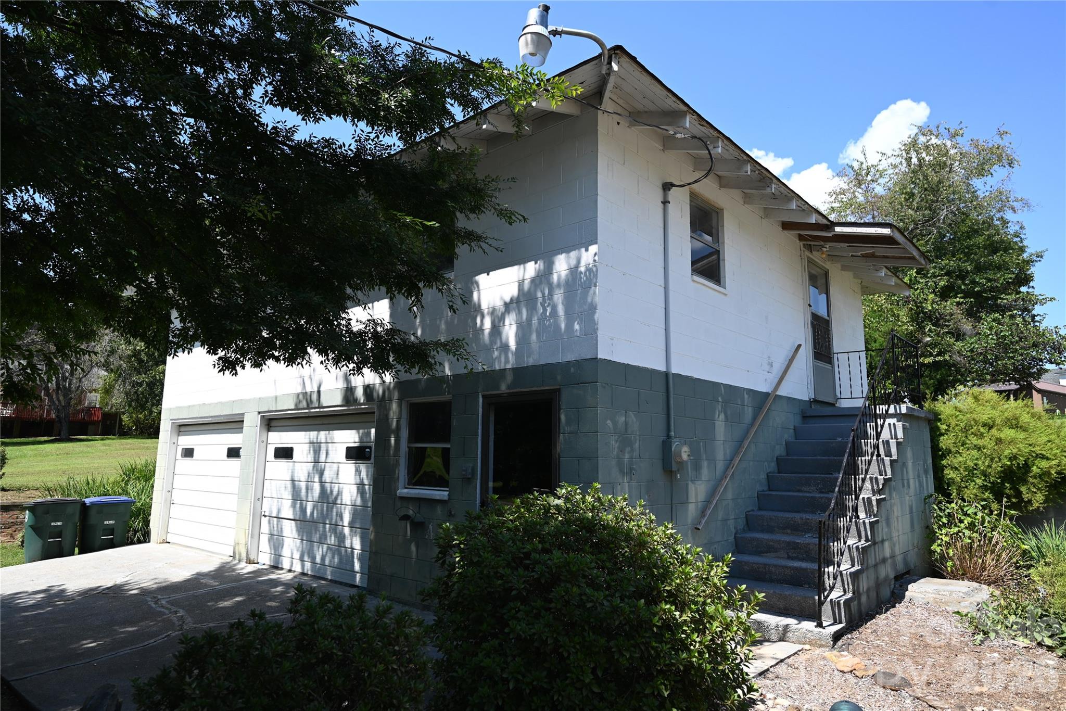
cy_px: 356
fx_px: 637
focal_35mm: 22
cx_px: 533
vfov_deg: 58.4
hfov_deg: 79.9
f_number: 4
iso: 100
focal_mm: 21.5
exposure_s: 1/500
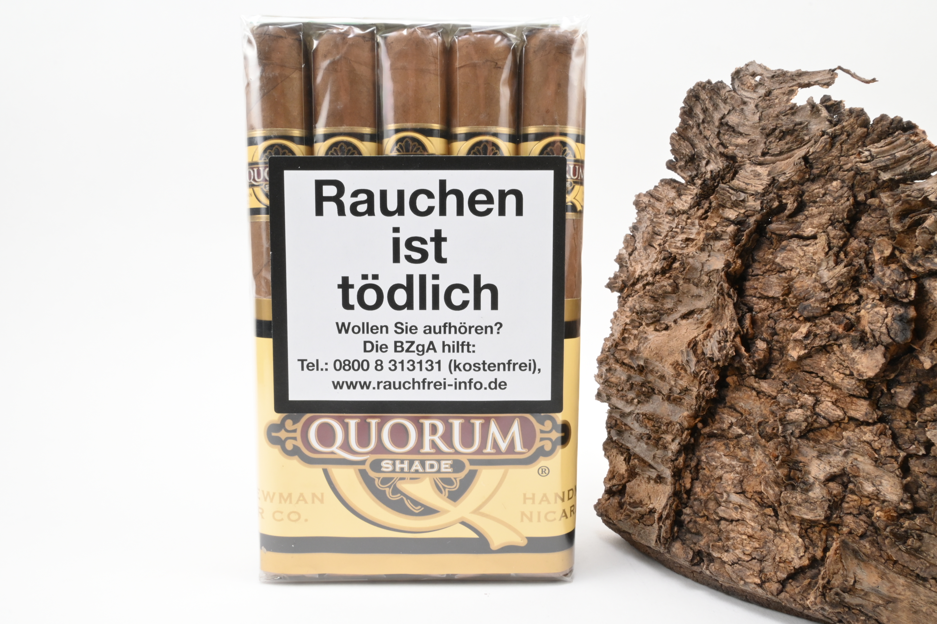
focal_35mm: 29
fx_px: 761
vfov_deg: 44.6
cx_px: 468
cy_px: 312
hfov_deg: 63.2
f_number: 22
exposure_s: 1/15
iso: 640
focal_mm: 19.5
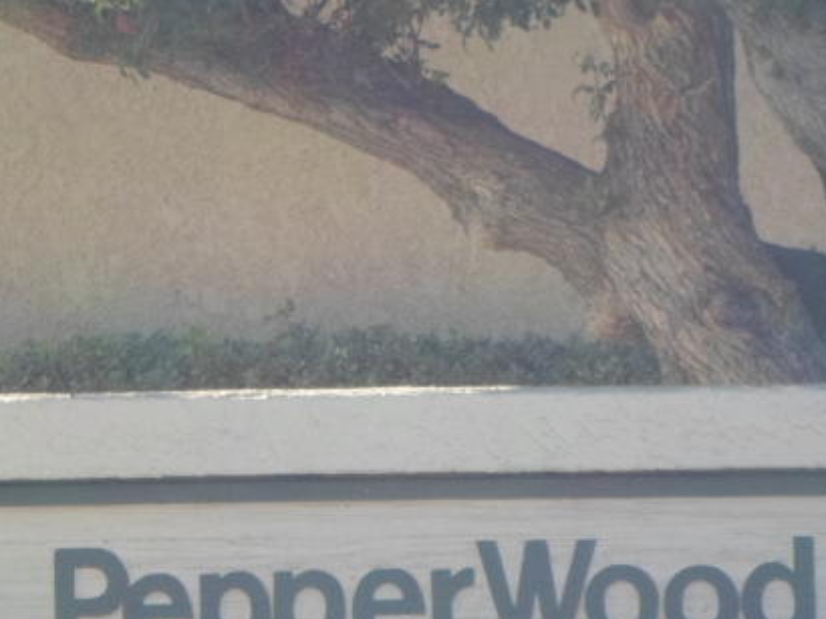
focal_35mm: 250
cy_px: 210
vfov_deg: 5.9
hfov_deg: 7.9
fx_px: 5962
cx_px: 353
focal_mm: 18
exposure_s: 1/90
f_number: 5.2
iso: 80
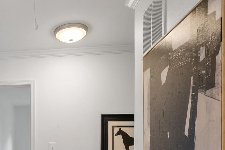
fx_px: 231
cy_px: 142
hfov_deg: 47.0
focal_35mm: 37
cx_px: 25
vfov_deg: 33.6
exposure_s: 1/15
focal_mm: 16
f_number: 8
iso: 800
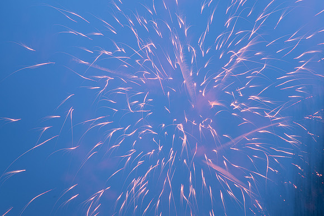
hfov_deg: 28.8
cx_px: 162
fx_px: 630
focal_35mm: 70
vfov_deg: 19.5
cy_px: 108
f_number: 11
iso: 200
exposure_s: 14
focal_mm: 70
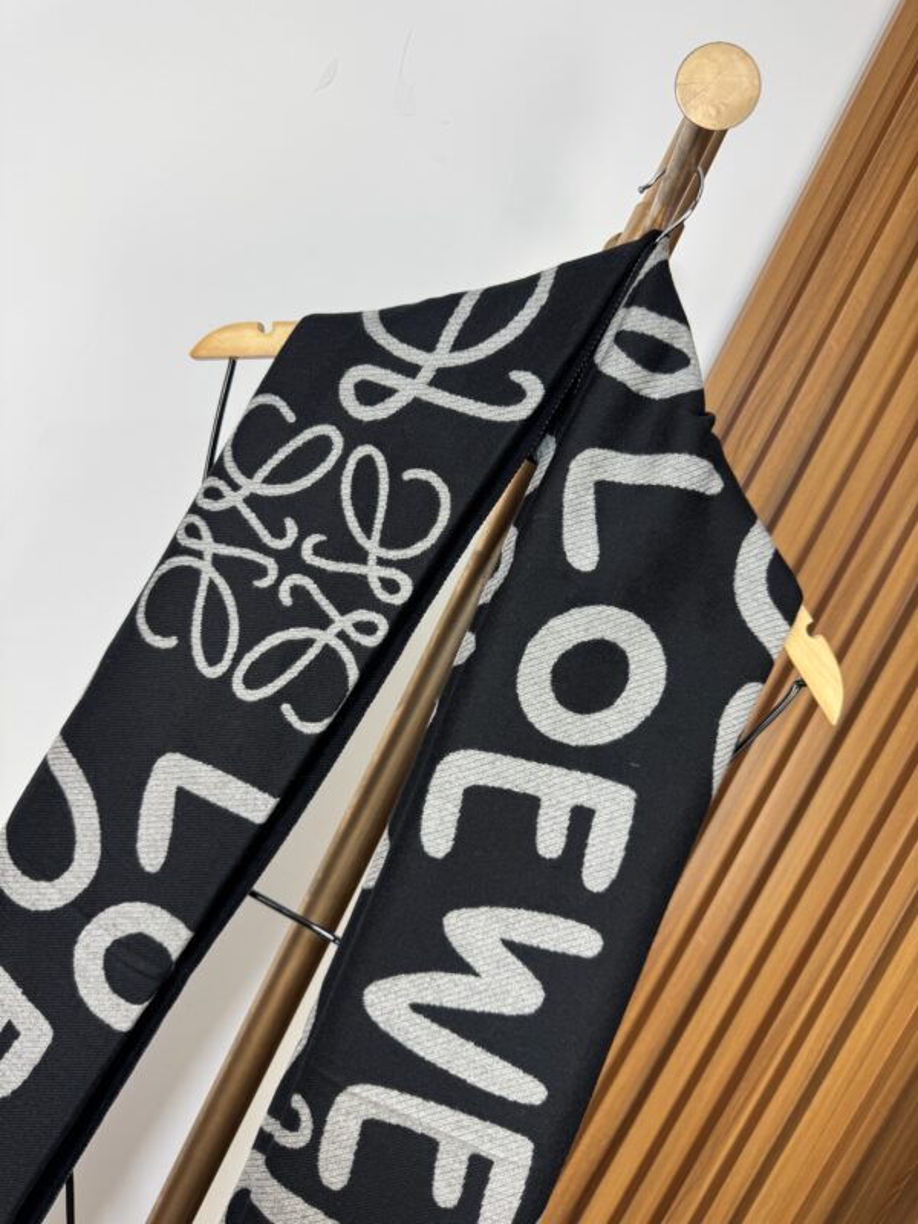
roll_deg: -26.7
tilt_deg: -3.9
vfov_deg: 71.6
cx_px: 459
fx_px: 849
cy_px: 612
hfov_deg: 56.8
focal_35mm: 24
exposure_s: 1/120
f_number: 1.78
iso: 80
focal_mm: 6.76
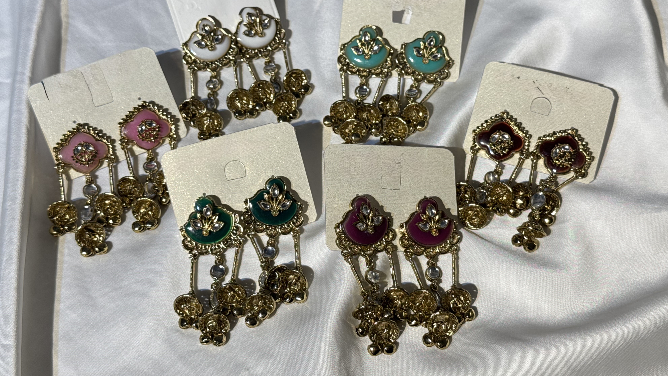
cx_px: 334
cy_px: 174
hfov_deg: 39.2
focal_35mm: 53
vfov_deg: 22.6
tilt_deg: -55.8
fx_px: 939
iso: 64
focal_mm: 6.76
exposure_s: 1/179
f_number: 1.78
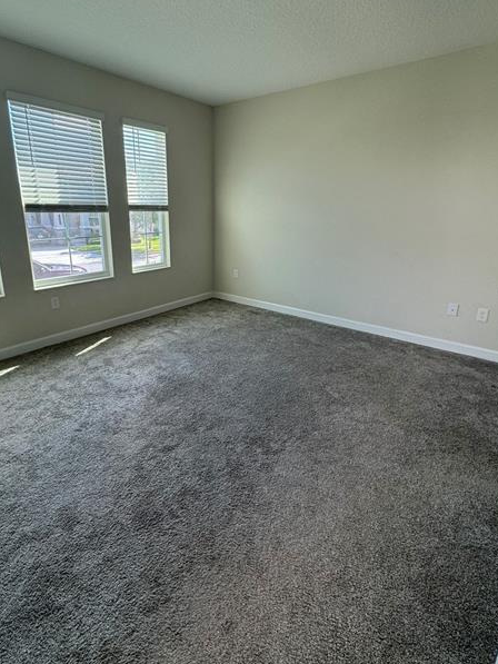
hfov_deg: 71.5
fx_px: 345
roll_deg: +0.0
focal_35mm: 18
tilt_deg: -14.4
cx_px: 229
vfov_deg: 87.4
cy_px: 294
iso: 80
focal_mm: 2.22
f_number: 2.2
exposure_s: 1/120
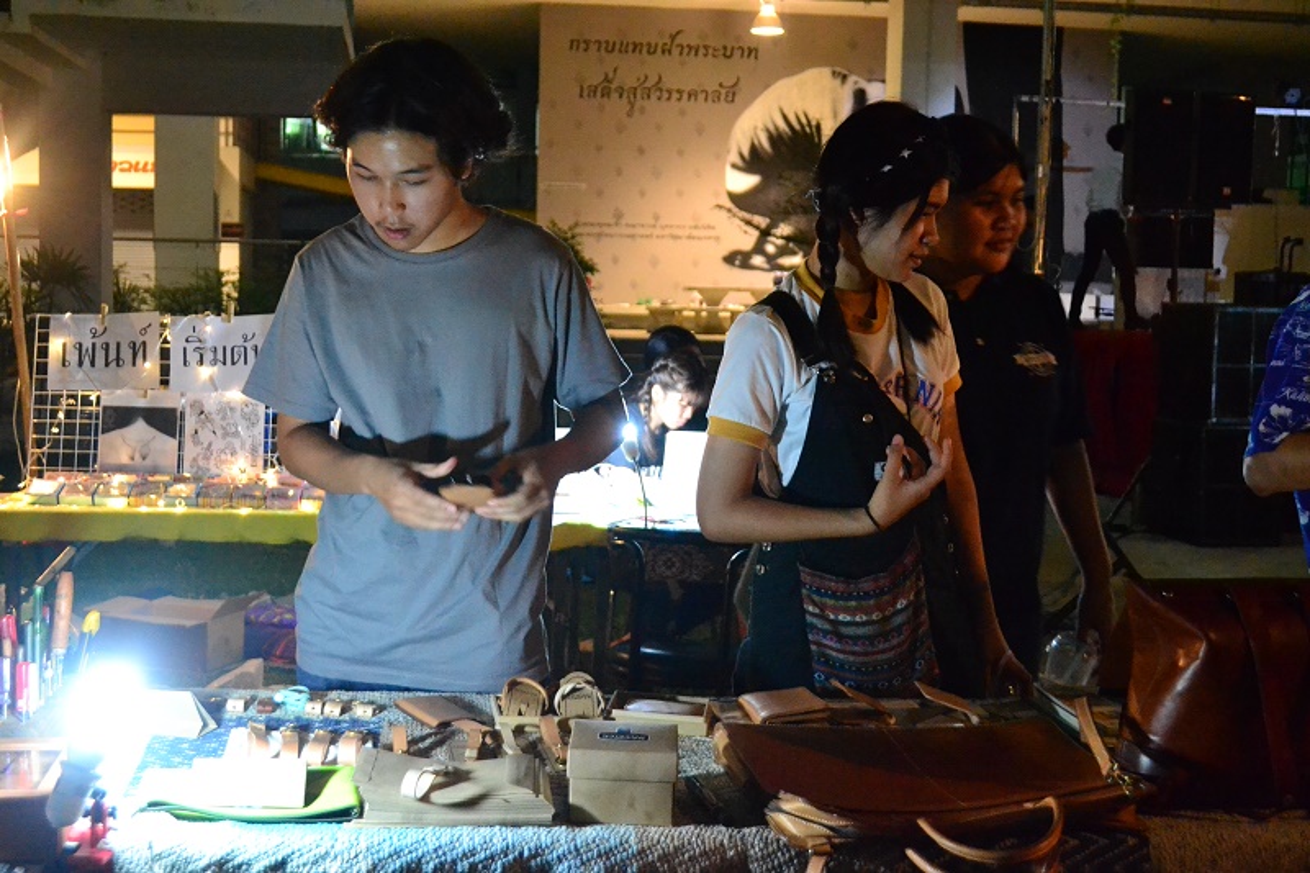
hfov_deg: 41.1
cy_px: 436
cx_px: 655
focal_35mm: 48
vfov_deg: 28.1
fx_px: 1746
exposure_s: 1/40
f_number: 5
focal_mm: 32
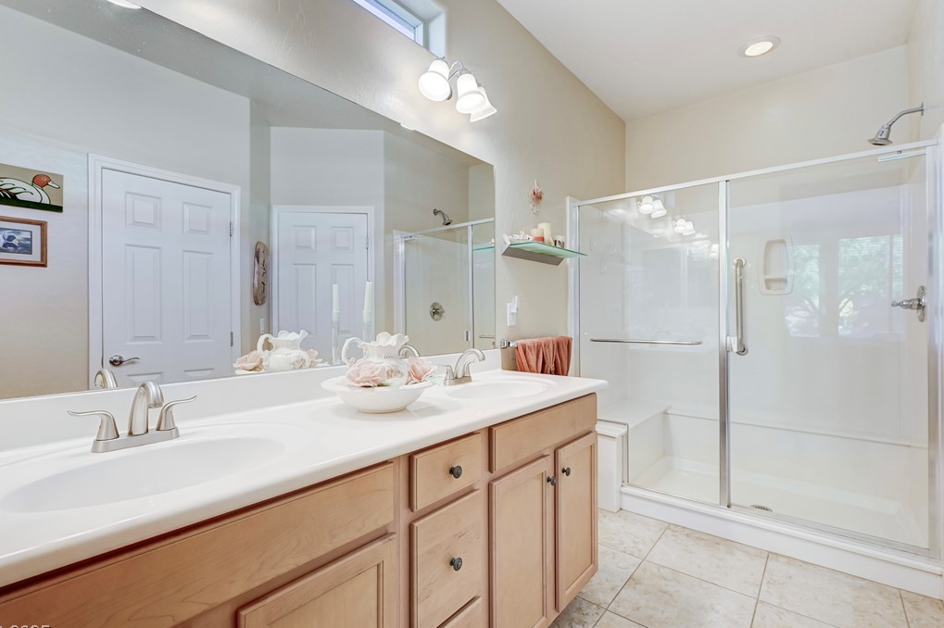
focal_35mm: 17
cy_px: 317
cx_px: 466
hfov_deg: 94.9
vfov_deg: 71.9
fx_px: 433
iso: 400
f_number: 7.1
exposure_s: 1/60
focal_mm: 15.5
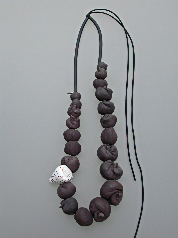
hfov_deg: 28.0
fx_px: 357
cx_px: 89
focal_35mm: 52
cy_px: 119
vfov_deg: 36.8
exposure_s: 1/143
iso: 100
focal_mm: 10.9
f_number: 3.7
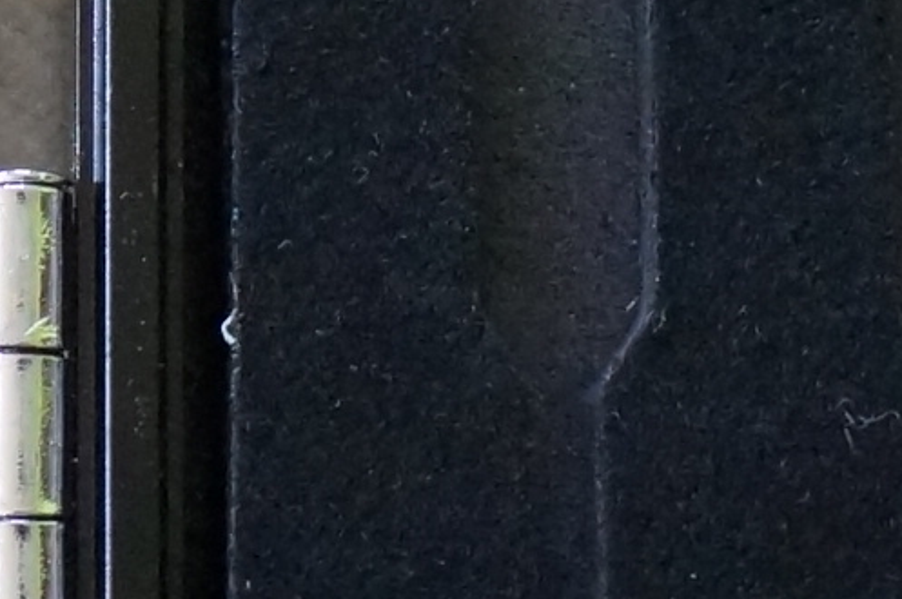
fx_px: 5930
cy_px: -501
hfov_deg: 8.6
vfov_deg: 5.7
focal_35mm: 237
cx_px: 0
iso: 3200
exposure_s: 1/100
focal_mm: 22
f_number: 4
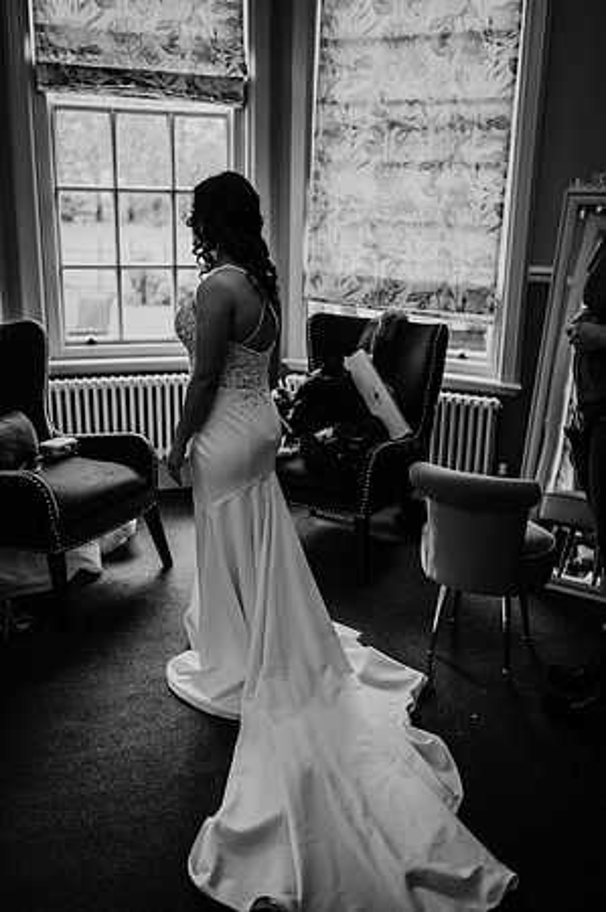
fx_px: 886
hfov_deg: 37.8
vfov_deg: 54.5
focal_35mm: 35
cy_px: 456
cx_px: 303
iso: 220
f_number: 1.8
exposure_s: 1/160
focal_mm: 35
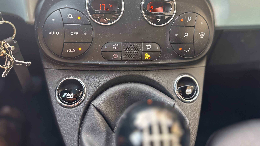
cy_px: 63
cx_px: 129
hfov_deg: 69.9
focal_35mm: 27
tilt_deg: -34.9
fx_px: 186
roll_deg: -7.0
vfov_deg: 42.8
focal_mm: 6.86
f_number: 1.78
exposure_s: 1/50
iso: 125
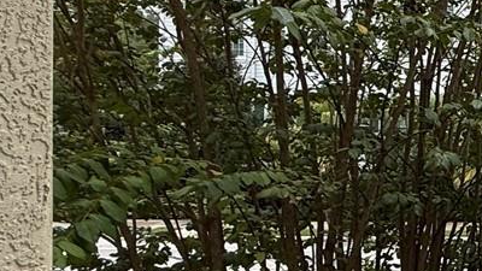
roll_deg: -0.3
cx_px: 880
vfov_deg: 19.6
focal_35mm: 61
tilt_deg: -0.3
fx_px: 780
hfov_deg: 21.4
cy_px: 76
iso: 64
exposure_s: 1/799
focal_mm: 2.22
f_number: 2.2
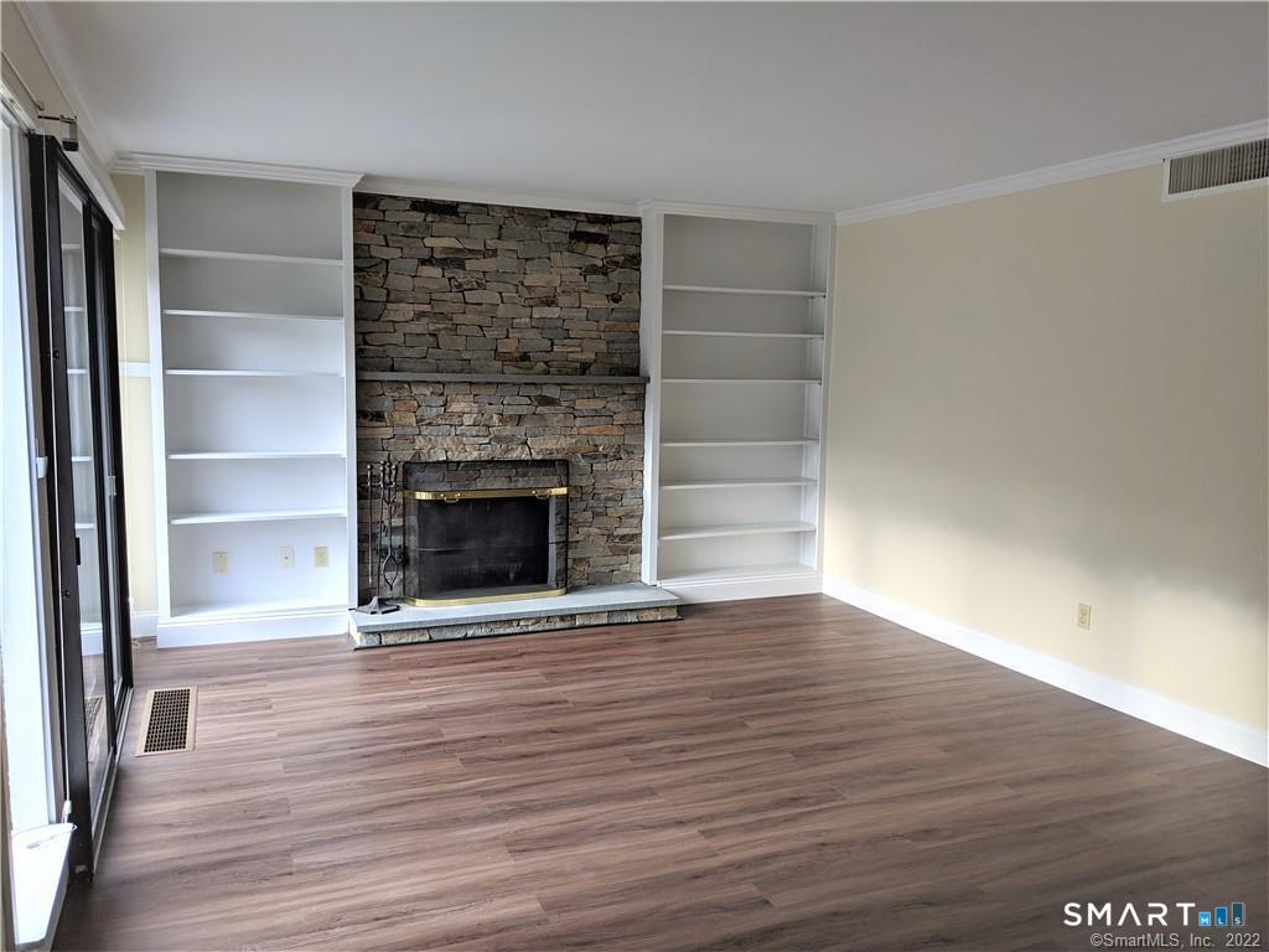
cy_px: 476
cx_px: 634
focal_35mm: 27
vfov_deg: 51.4
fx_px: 990
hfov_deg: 65.3
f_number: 1.8
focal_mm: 4.44
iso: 52
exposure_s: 1/66.3
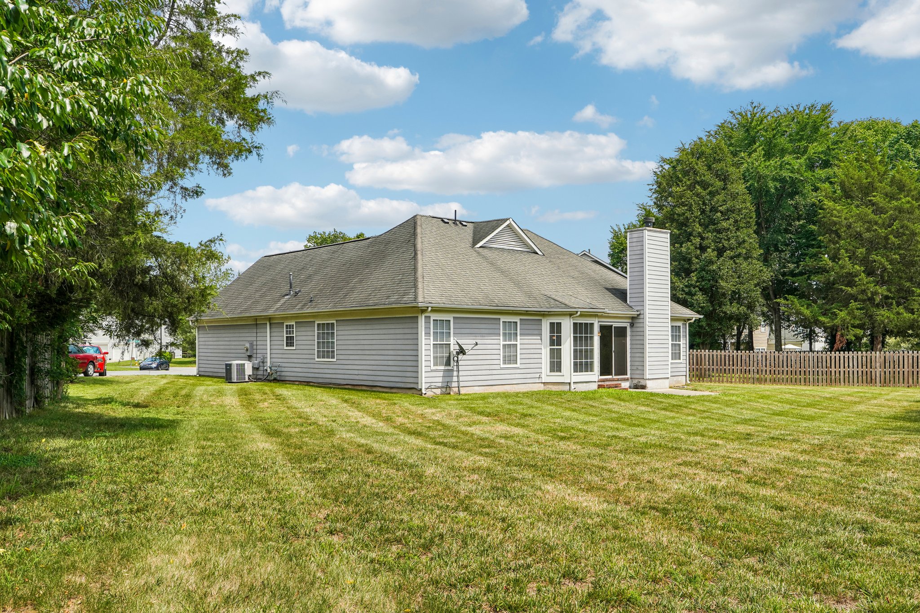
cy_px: 306
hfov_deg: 61.9
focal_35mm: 30
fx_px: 767
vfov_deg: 43.6
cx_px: 460
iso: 100
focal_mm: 20
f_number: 8
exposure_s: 1/90
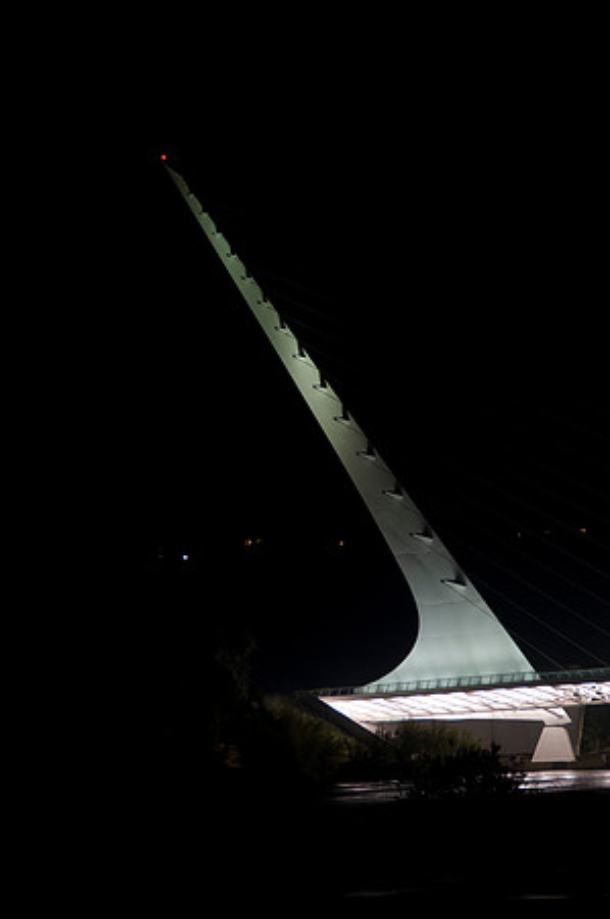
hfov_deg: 11.7
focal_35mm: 117
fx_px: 2980
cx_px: 305
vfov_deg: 17.5
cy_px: 460
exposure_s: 1.8
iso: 100
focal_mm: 78
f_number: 5.3
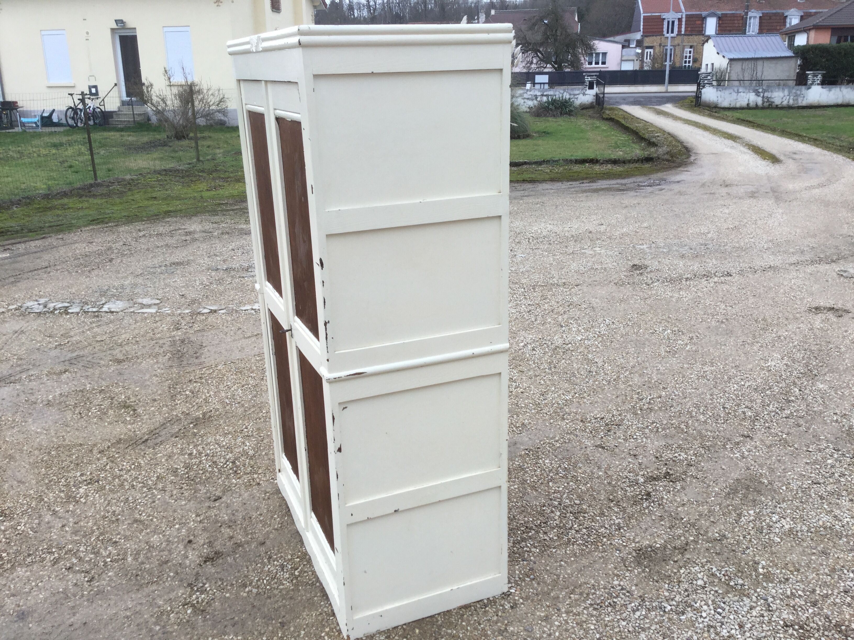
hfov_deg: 58.4
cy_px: 320
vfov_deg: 45.4
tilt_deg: -17.9
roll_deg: -0.8
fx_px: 765
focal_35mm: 31
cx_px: 427
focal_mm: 3.3
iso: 25
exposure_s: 1/100
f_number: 2.4
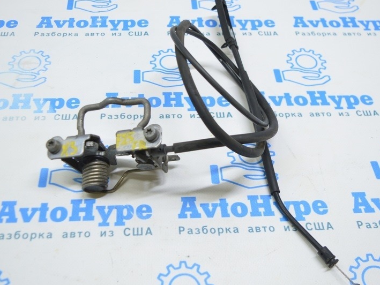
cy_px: 128
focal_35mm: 44
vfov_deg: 33.1
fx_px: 480
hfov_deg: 43.2
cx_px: 172
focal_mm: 21
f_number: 3.8
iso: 400
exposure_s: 1/50
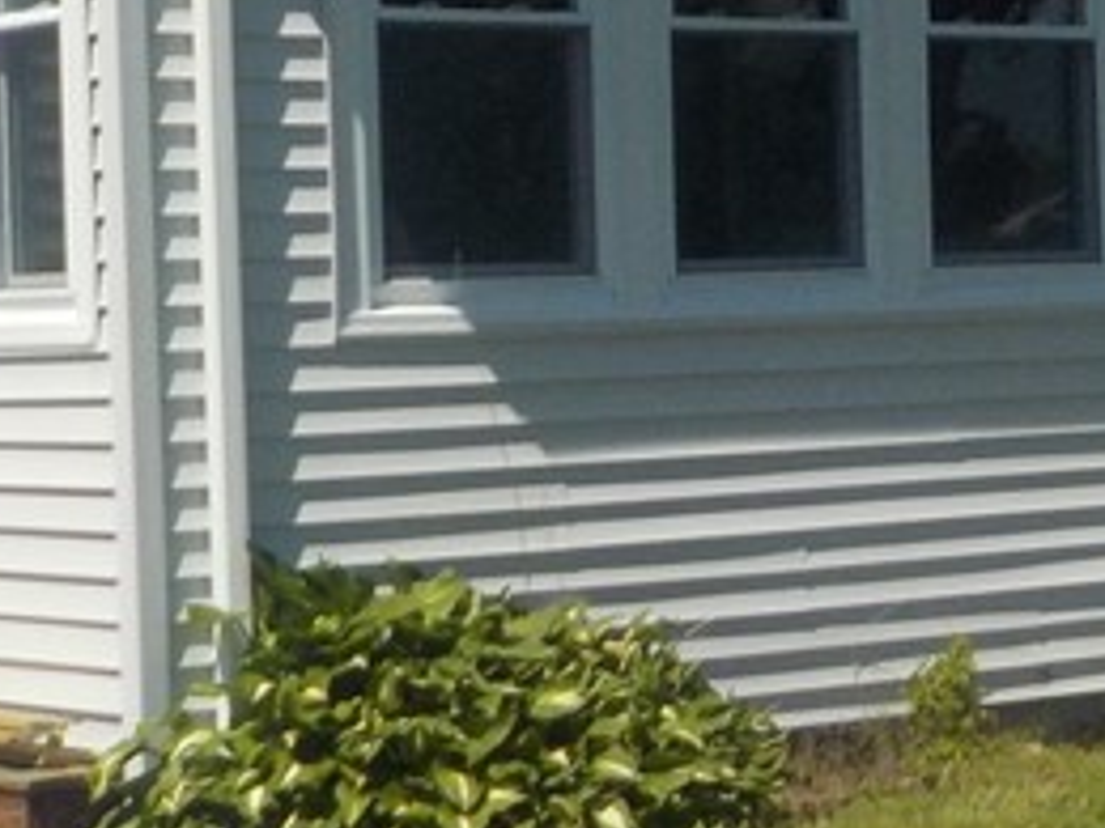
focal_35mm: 118
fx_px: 3767
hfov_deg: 16.6
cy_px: 335
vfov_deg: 12.6
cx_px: 816
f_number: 6.6
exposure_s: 1/500
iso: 125
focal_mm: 4.1
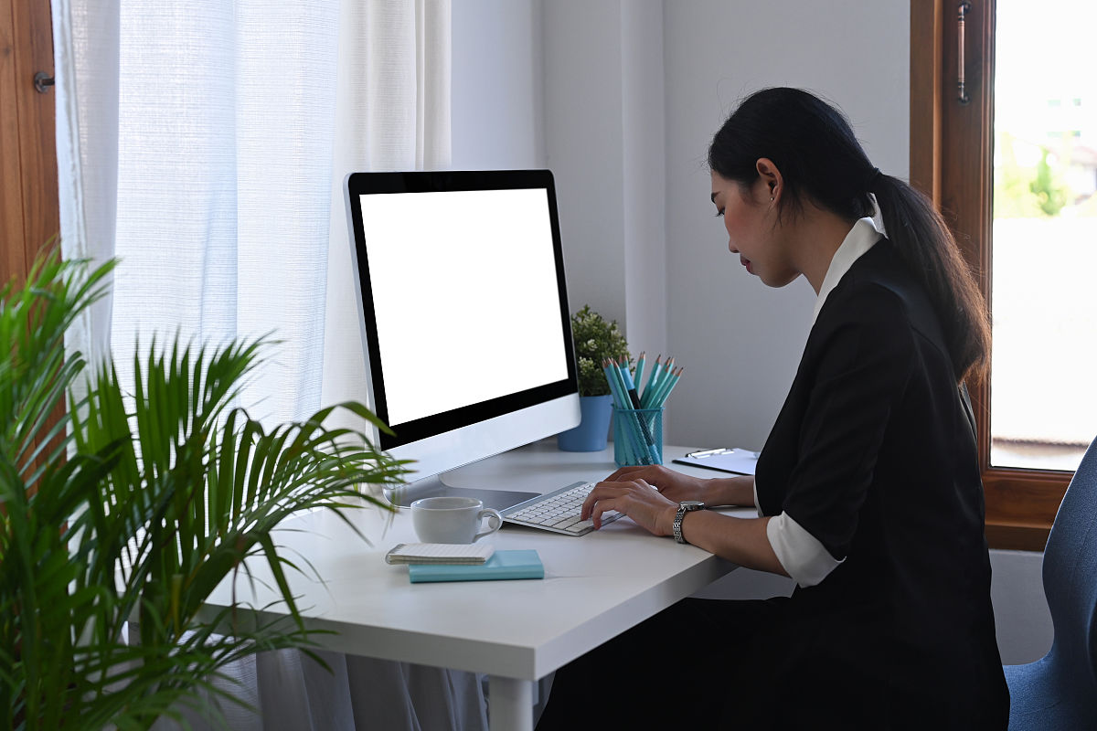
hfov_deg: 39.6
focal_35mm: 50
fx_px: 1523
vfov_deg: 27.0
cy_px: 366
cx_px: 548
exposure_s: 1/320
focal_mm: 50
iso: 400
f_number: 3.5
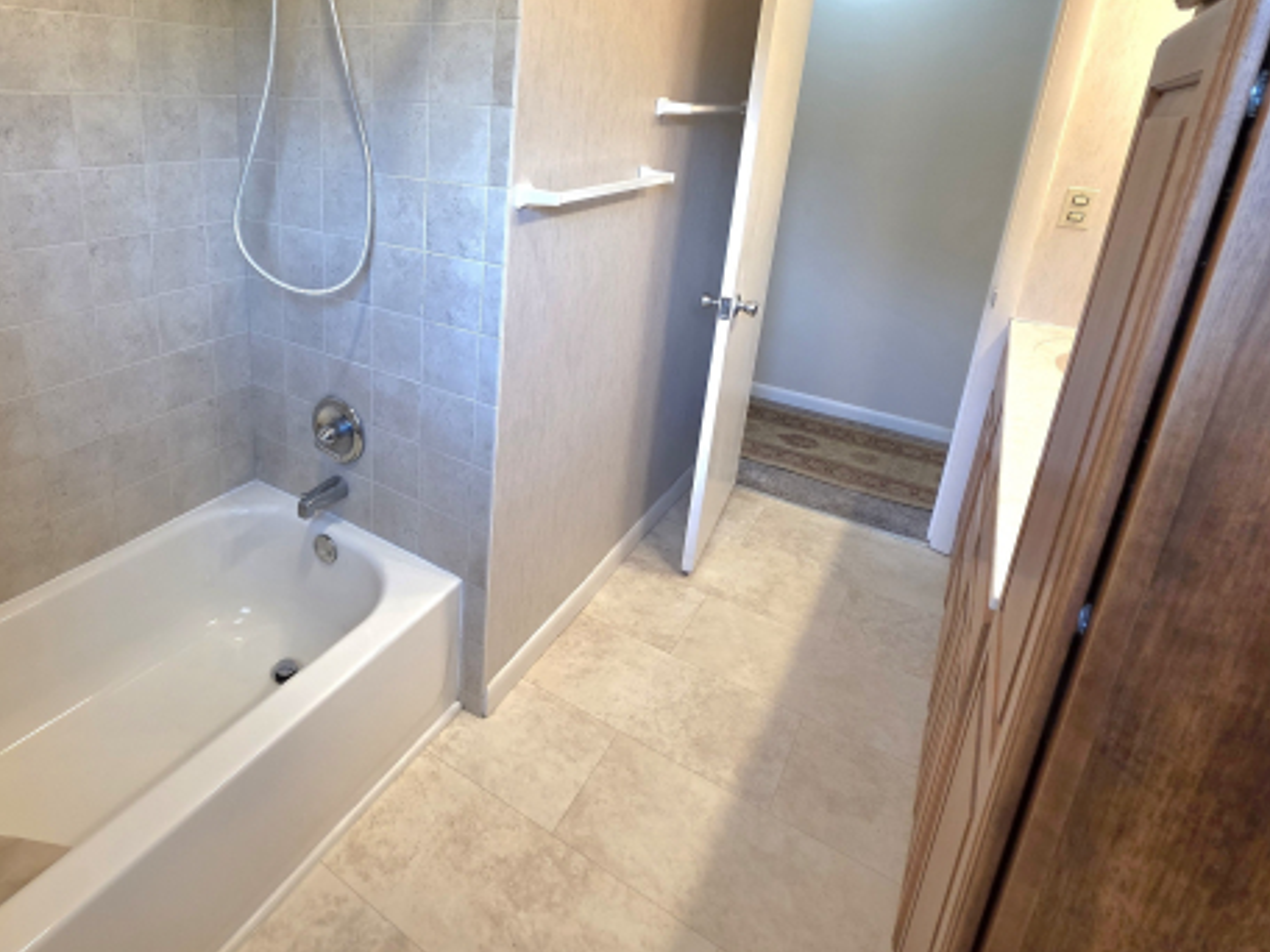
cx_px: 450
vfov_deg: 66.8
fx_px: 697
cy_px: 317
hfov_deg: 82.5
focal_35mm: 19
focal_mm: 2.2
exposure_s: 1/120
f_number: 1.9
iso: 250
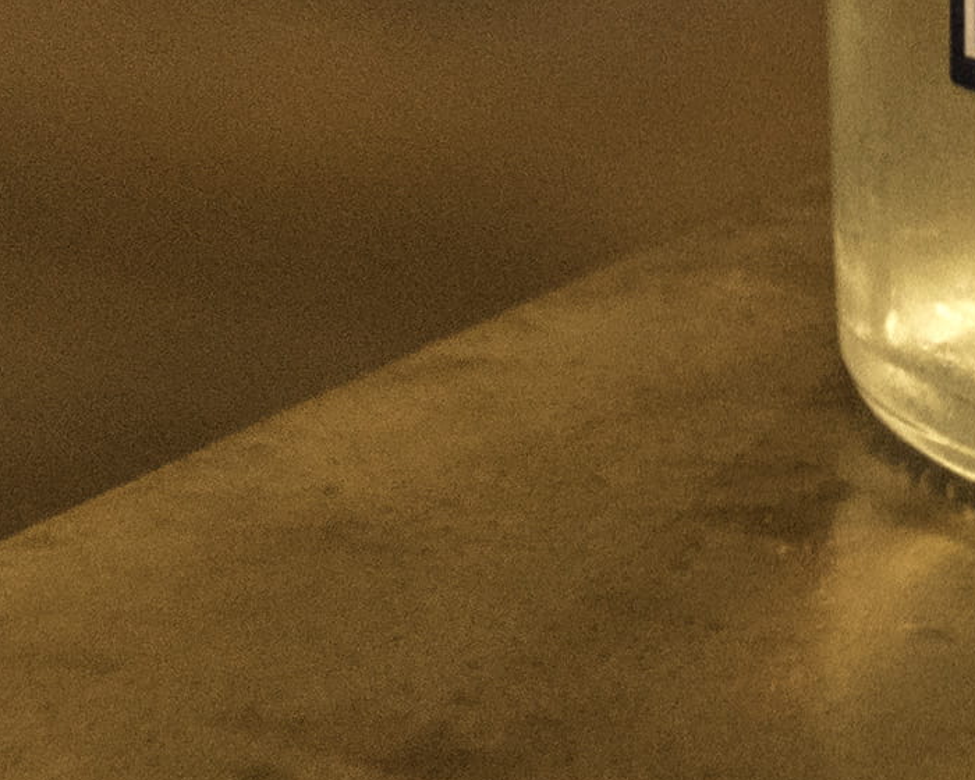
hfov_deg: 3.9
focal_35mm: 500
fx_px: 14428
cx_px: 1440
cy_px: -1864
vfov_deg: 3.0
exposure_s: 1/60
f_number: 4
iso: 3200
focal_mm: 62
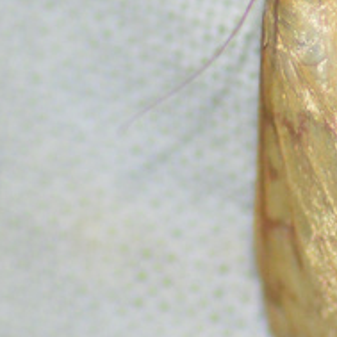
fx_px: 4747
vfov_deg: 4.1
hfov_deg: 4.1
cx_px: 366
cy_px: 169
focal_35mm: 431
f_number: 3.5
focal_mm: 100
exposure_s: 1/60
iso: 1000
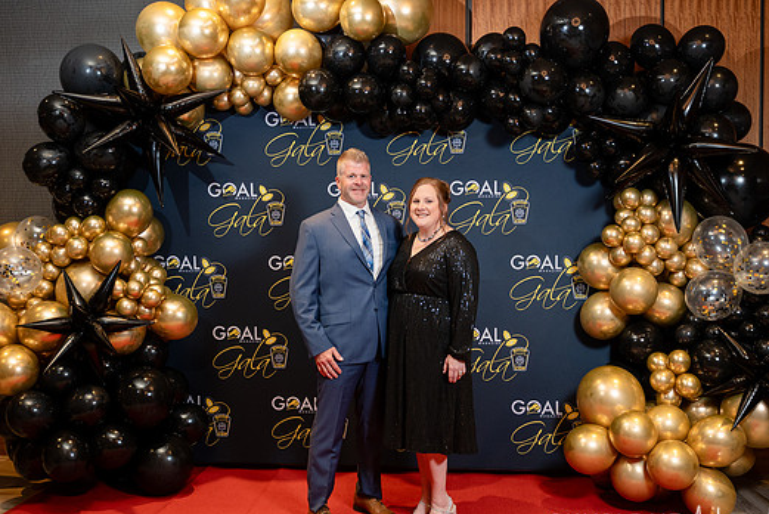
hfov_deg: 49.5
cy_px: 274
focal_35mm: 39
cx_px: 381
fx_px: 834
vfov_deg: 34.2
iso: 1000
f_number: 2.8
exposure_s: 1/200
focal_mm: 34
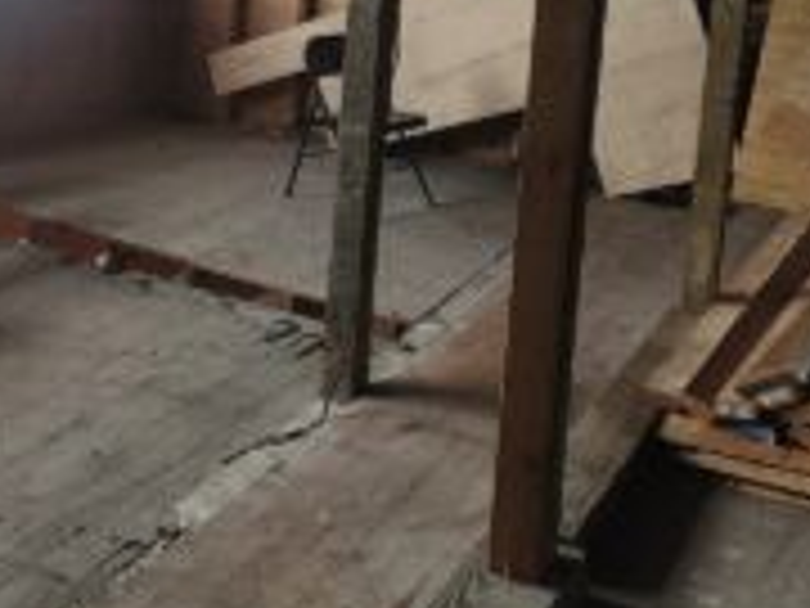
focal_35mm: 51
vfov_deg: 28.0
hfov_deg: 35.4
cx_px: 86
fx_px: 1193
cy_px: 122
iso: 100
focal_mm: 6.4
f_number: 1.8
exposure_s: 1/180
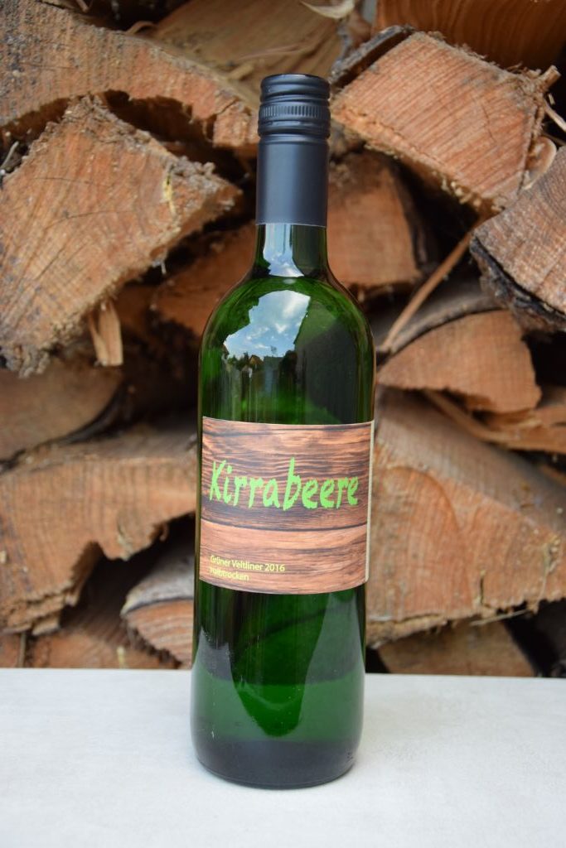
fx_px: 1202
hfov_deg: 26.5
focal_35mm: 51
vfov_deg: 38.9
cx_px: 283
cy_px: 424
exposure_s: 1/60
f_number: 4.2
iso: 450
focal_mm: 34
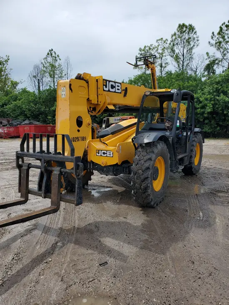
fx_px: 229
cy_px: 152
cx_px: 114
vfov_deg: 67.3
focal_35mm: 26
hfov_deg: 53.1
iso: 50
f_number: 2.4
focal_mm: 4.3
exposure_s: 1/1910
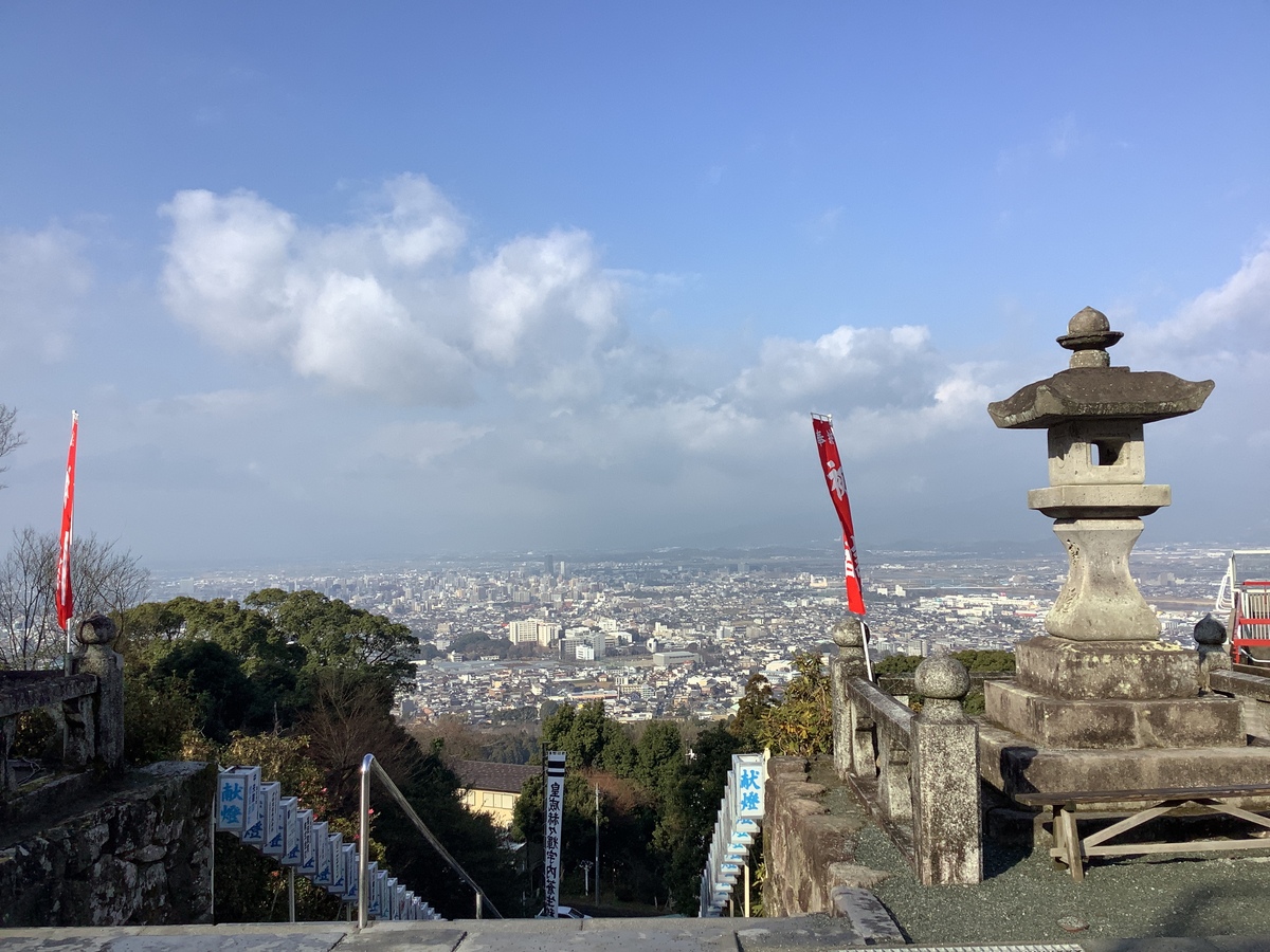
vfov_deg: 45.4
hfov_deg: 58.4
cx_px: 635
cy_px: 476
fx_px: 1137
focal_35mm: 31
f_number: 2.4
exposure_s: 1/1773
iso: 25
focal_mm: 3.3
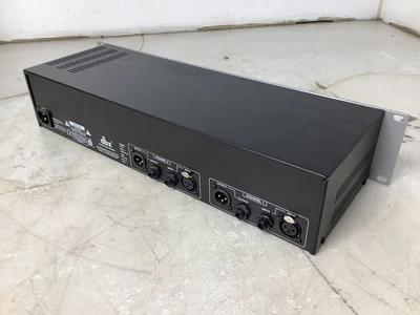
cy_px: 158
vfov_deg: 45.4
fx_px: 376
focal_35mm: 31
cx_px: 210
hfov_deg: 58.4
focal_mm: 3.3
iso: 80
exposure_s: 1/60
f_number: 2.4
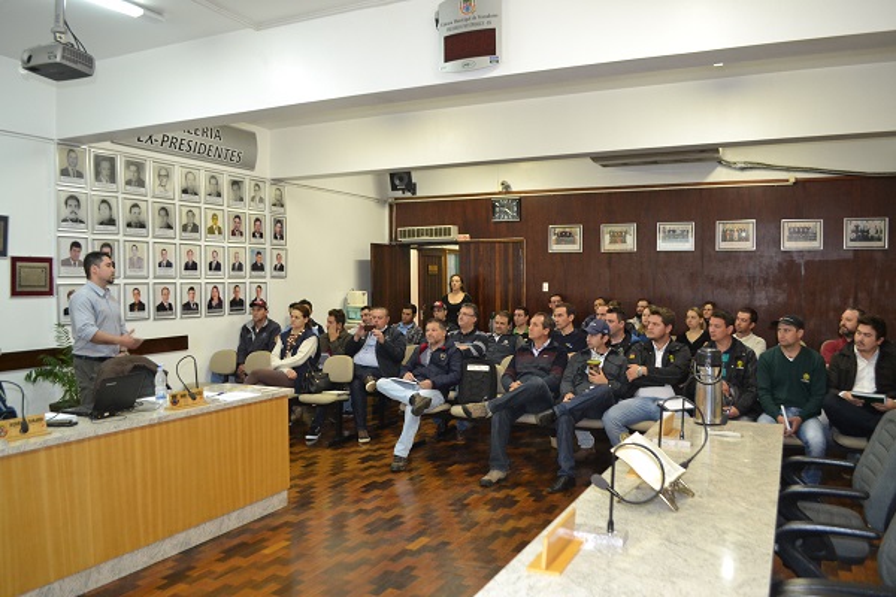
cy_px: 298
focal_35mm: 27
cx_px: 448
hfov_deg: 67.4
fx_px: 672
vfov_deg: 47.9
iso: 1400
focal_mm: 18
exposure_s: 1/60
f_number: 3.5
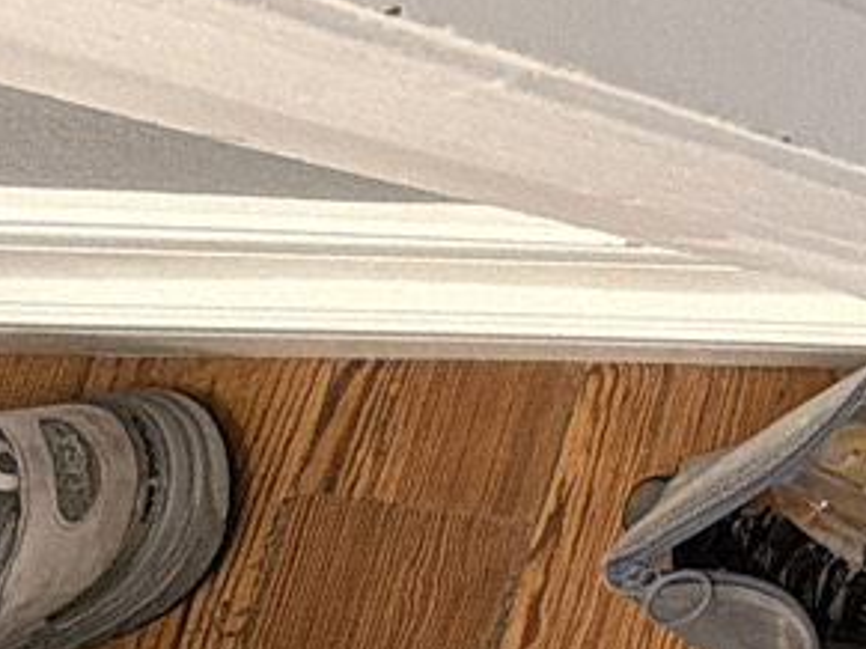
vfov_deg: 8.0
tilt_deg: -64.4
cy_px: -1102
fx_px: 4126
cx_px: 2711
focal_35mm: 165
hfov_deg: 9.2
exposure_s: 1/50
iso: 320
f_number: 1.78
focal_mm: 6.76
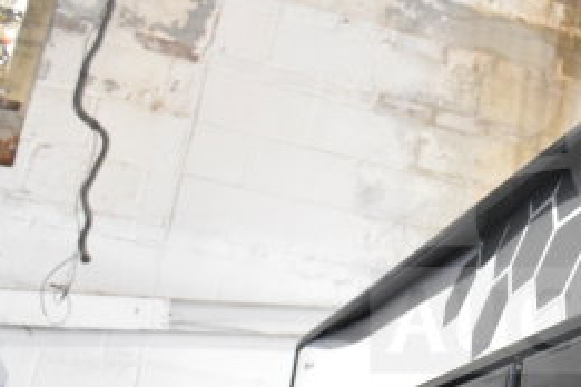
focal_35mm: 70
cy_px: 197
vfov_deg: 19.5
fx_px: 1130
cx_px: 619
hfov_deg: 26.8
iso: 6400
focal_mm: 20
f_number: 8
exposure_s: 1/250
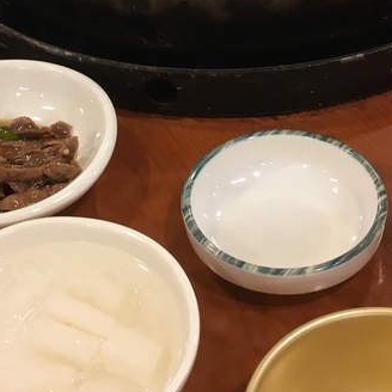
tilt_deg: -38.2
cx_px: 148
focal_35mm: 80
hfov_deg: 21.6
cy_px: 92
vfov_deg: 21.4
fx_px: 1025
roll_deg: +6.8
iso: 50
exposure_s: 1/30
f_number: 2.2
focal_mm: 4.15
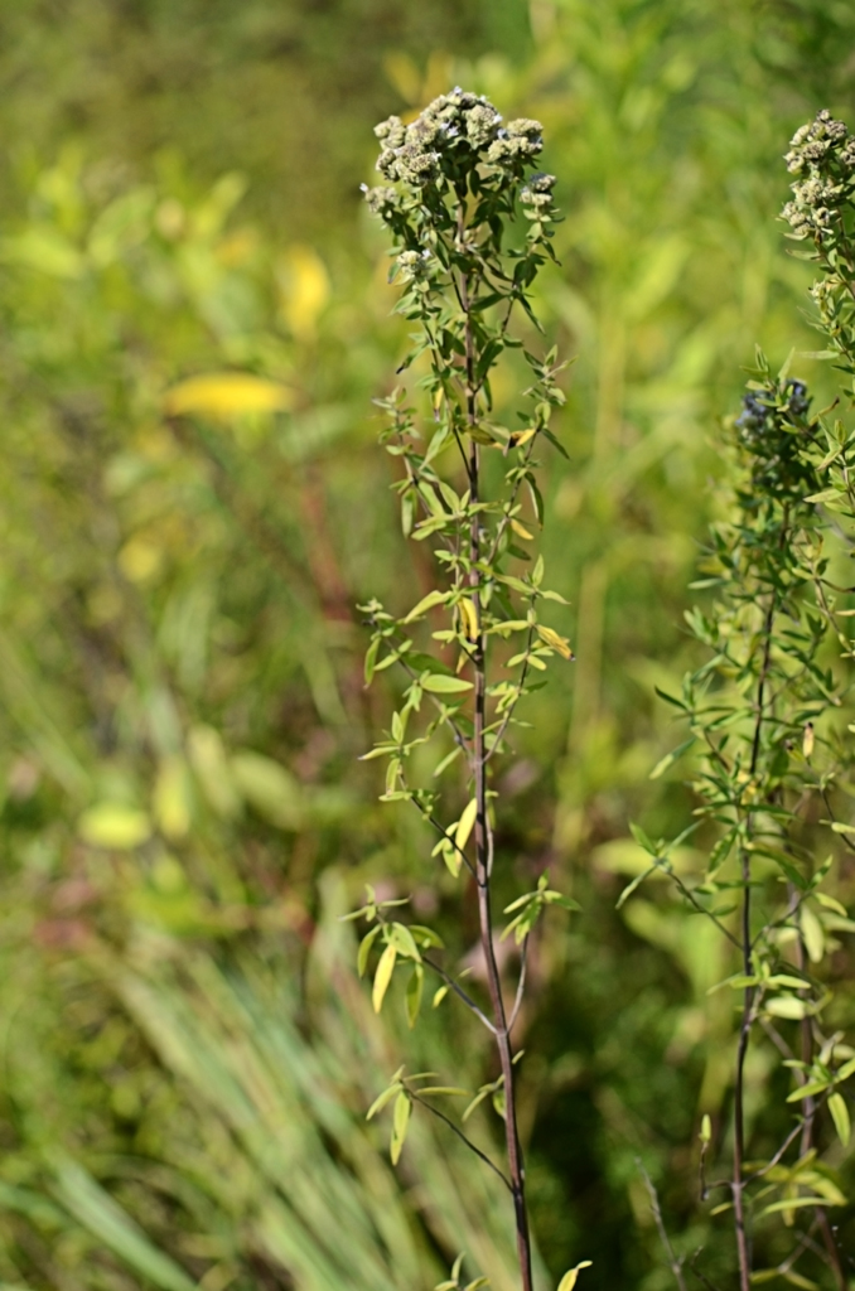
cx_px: 428
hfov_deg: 8.7
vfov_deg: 13.1
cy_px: 646
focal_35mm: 158
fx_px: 5637
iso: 400
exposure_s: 1/8000
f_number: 4
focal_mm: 105
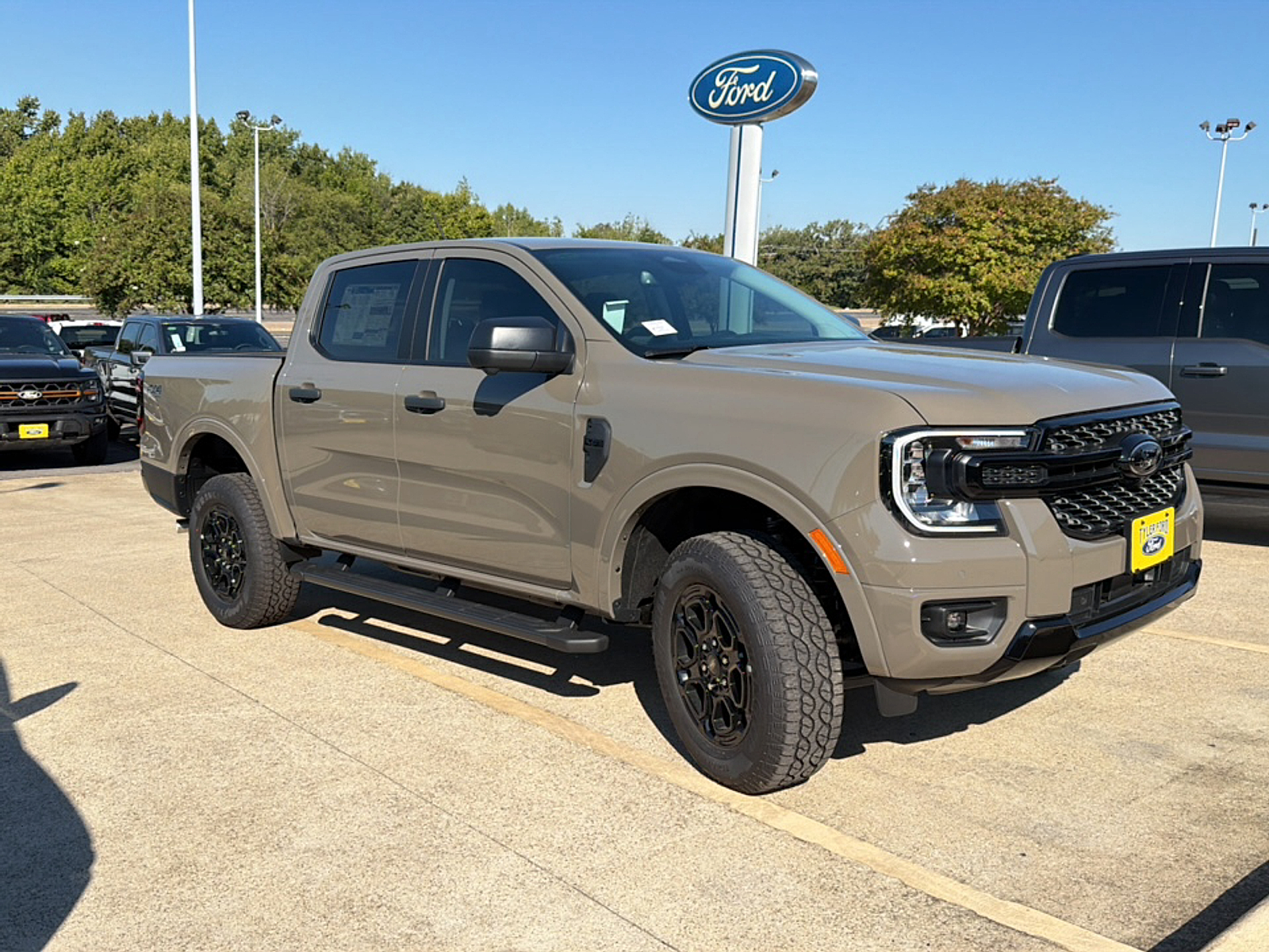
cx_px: 634
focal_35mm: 25
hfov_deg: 69.4
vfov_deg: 54.9
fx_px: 916
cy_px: 476
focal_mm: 6.76
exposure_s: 1/4975
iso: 80
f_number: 1.78
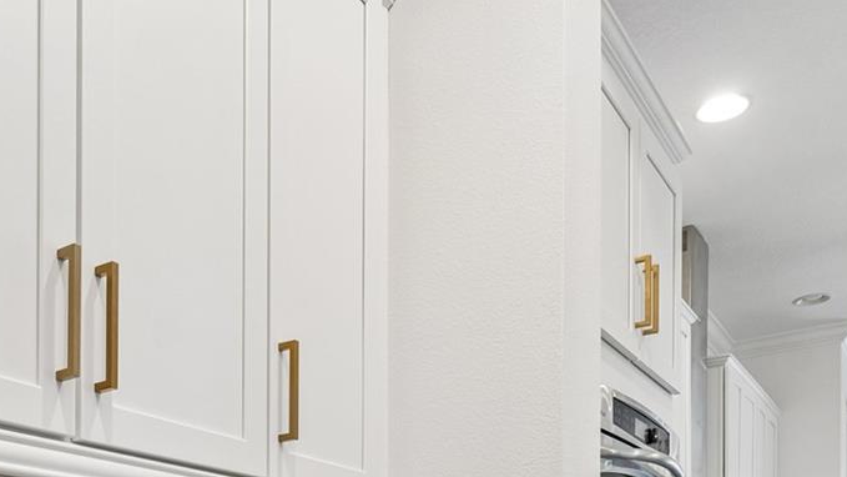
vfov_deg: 26.8
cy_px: 624
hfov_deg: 52.3
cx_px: 243
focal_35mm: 37
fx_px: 831
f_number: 7.1
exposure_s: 1/2.5
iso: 100
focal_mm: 10
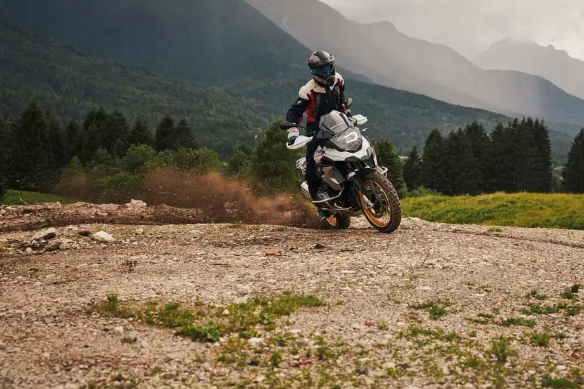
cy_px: 169
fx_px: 973
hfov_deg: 33.3
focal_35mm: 60
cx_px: 362
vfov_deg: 22.6
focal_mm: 46
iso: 200
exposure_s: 1/800
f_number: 4
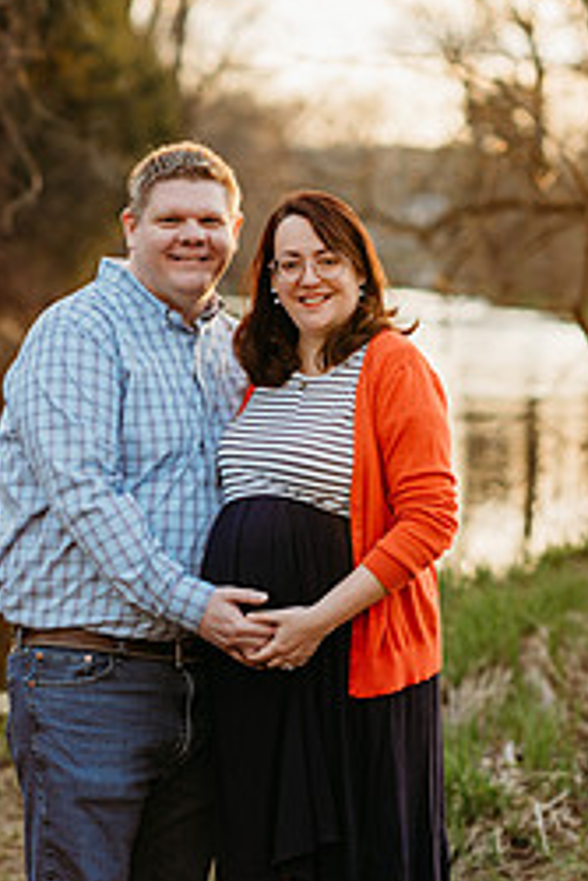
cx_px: 208
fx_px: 3743
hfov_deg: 9.0
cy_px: 546
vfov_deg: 13.4
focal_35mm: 153
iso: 125
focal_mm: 85
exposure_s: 1/200
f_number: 2.8
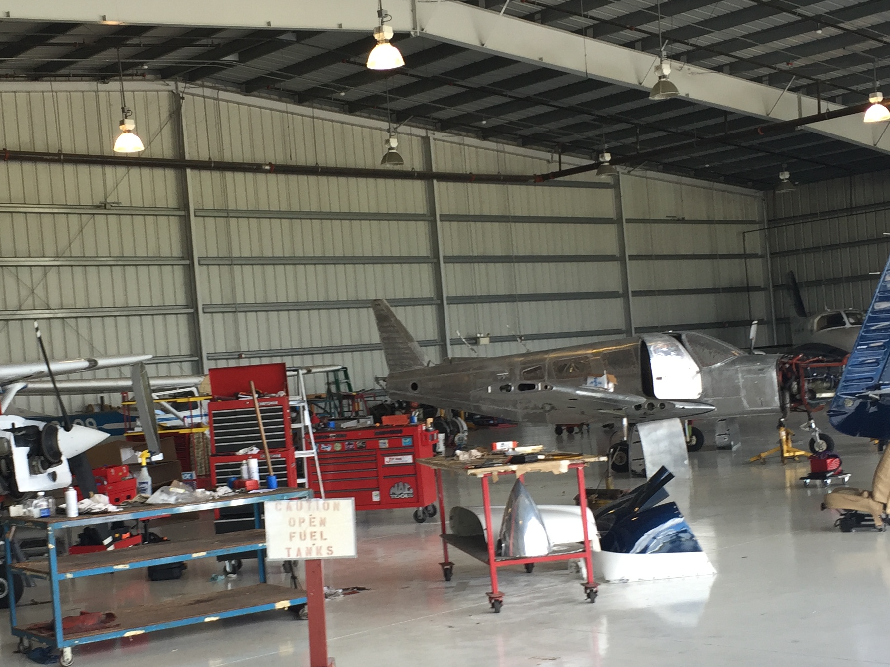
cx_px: 389
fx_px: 1362
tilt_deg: +0.1
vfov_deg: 27.5
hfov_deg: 36.1
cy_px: 394
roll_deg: +3.7
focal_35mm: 53
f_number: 2.2
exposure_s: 1/120
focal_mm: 4.15
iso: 40
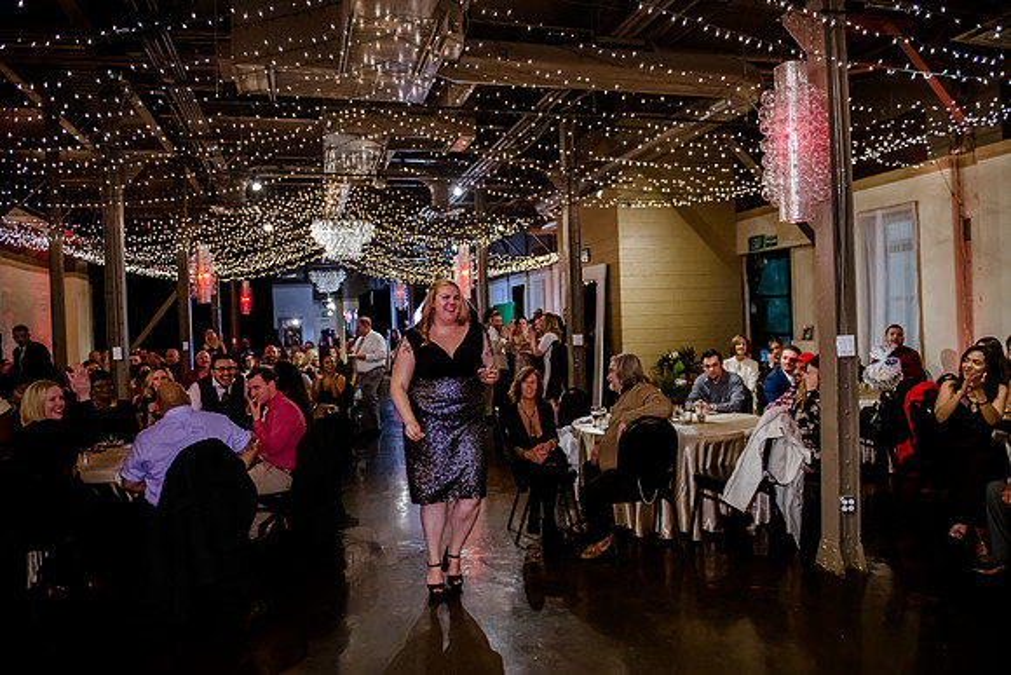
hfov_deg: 72.0
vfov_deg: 51.8
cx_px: 497
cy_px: 338
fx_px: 695
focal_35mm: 25
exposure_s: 1/200
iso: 5000
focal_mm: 24
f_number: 2.8
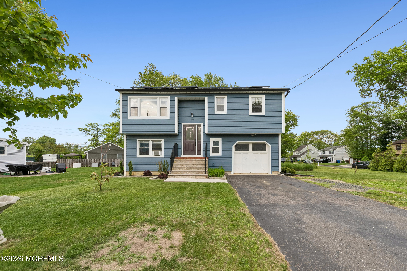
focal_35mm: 15
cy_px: 136
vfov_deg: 77.3
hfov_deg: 100.4
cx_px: 204
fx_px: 170
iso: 500
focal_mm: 15
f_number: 7.1
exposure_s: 1/800
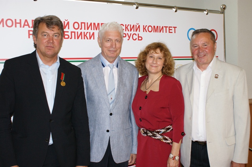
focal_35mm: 42
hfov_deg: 46.4
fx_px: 294
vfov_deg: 31.9
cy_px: 84
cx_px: 126
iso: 400
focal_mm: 28
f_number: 5
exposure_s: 1/60
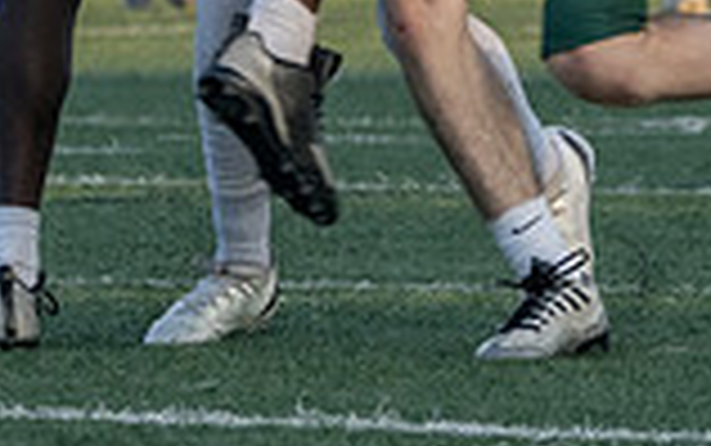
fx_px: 16967
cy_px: -297
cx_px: 604
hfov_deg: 2.4
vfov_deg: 1.5
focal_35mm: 875
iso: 1250
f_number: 7.1
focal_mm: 189
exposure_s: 1/1000
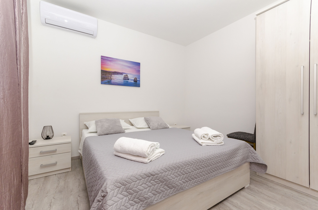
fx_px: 132
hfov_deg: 100.5
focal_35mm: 15
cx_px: 159
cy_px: 105
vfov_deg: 77.1
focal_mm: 10
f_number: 8
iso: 320
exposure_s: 1/125
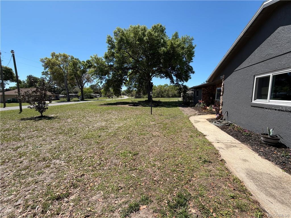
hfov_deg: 102.1
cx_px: 146
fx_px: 118
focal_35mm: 14
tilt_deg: -6.9
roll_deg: +0.8
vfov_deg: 85.7
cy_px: 109
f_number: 2.2
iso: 25
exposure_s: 1/770
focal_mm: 2.22
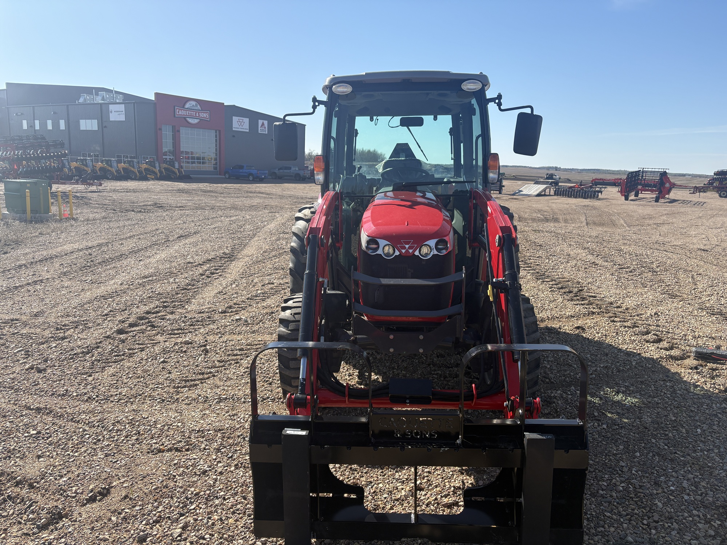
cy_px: 272
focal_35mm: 26
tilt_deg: -10.1
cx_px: 364
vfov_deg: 53.1
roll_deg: -2.6
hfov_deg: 67.3
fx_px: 546
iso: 50
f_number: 1.6
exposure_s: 1/3125
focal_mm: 5.96
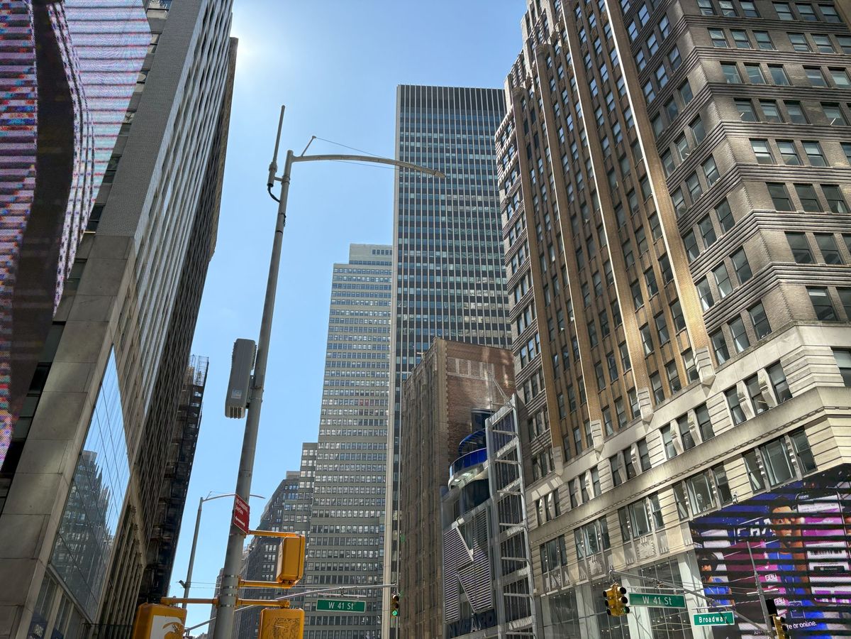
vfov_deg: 53.1
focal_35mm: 26
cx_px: 426
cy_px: 320
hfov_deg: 67.3
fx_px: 639
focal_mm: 5.96
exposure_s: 1/2283
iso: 50
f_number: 1.6
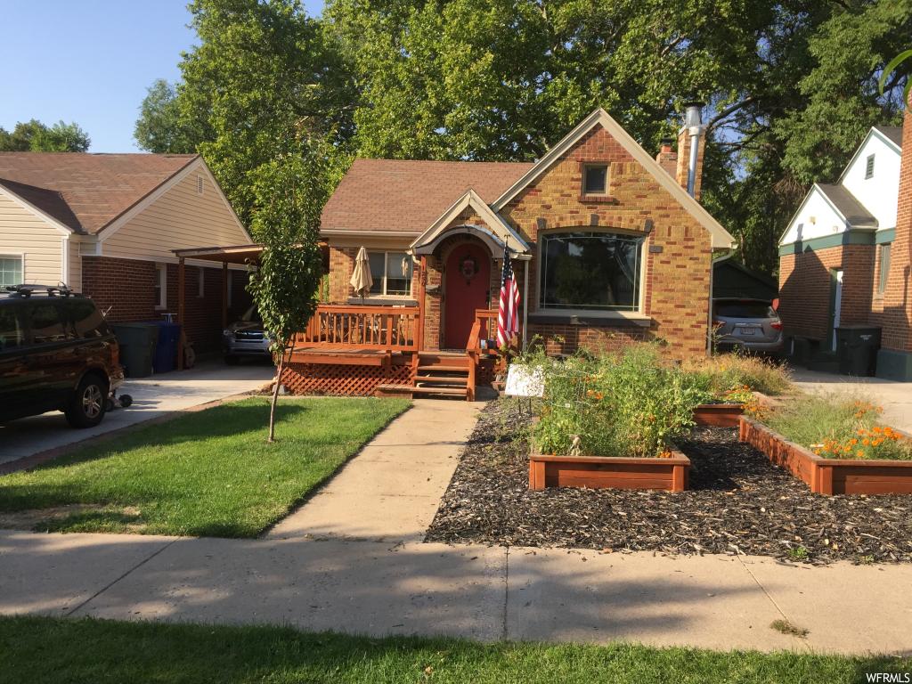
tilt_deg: -4.8
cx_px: 456
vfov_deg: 48.2
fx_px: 764
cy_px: 342
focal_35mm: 29
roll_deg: -2.3
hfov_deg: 61.7
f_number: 2.2
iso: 32
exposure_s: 1/964
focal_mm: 4.15
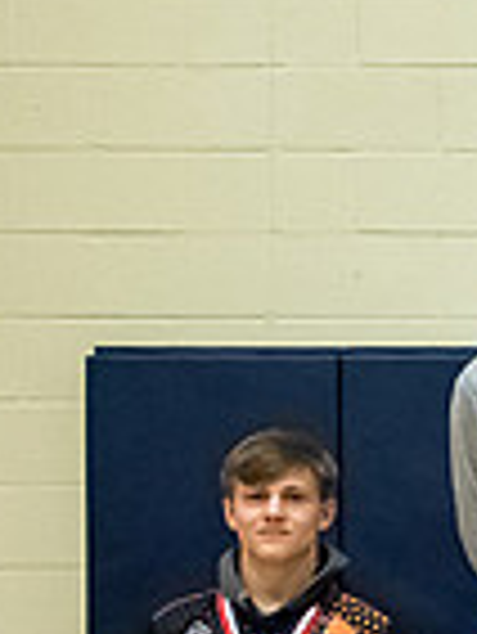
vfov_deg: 17.3
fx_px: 2036
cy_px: 619
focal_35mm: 111
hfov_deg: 10.9
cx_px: 1204
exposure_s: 1/250
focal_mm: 24
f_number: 5.6
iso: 6400
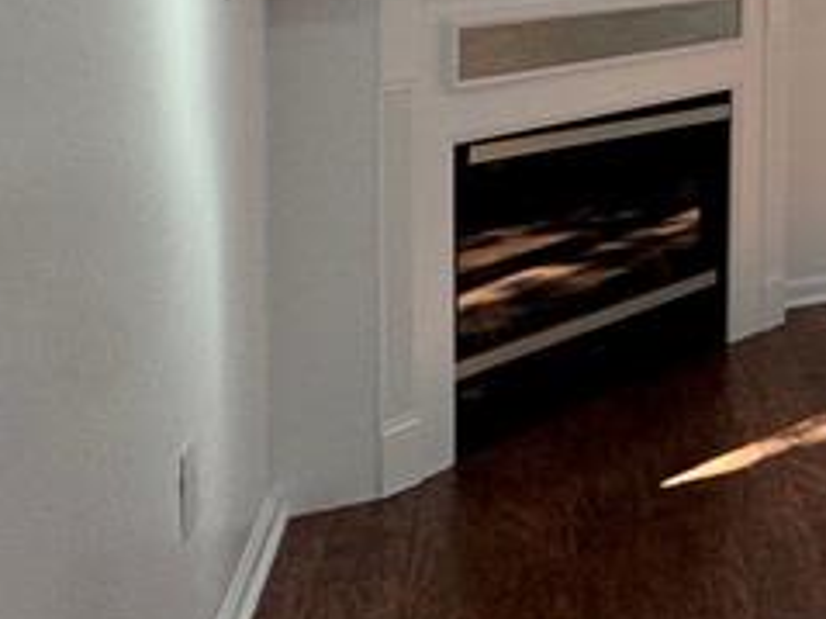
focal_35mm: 60
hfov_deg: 19.1
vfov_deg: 22.6
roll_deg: -1.0
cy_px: -111
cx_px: 1655
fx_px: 1431
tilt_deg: -1.0
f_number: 2.2
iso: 125
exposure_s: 1/120
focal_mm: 2.22
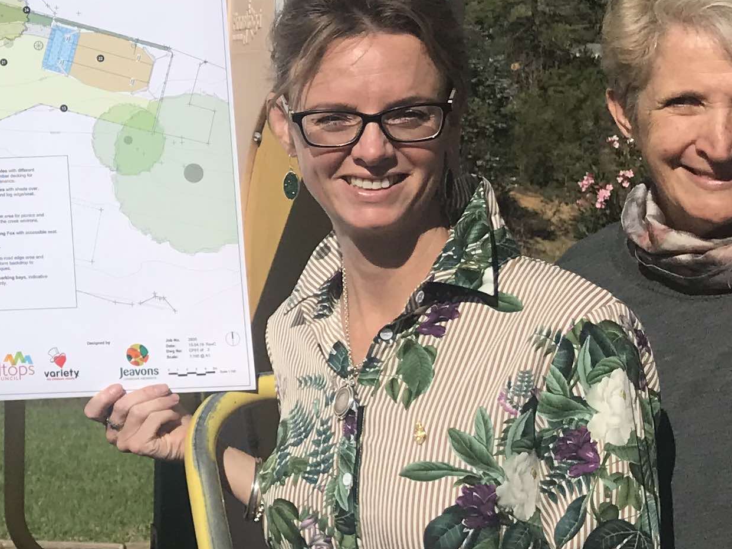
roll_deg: -1.2
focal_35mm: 91
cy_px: 168
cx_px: -287
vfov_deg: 16.2
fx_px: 1924
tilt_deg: -2.4
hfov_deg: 19.4
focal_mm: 3.99
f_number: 1.8
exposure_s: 1/4808
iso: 20
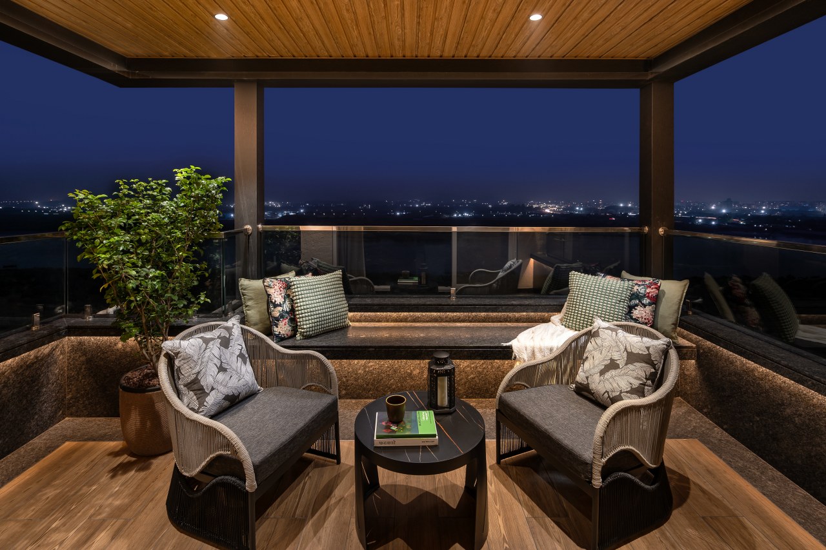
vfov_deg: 73.7
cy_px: 275
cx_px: 413
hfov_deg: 96.7
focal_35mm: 16
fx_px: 367
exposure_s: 1/4
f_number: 8
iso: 200
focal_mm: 16
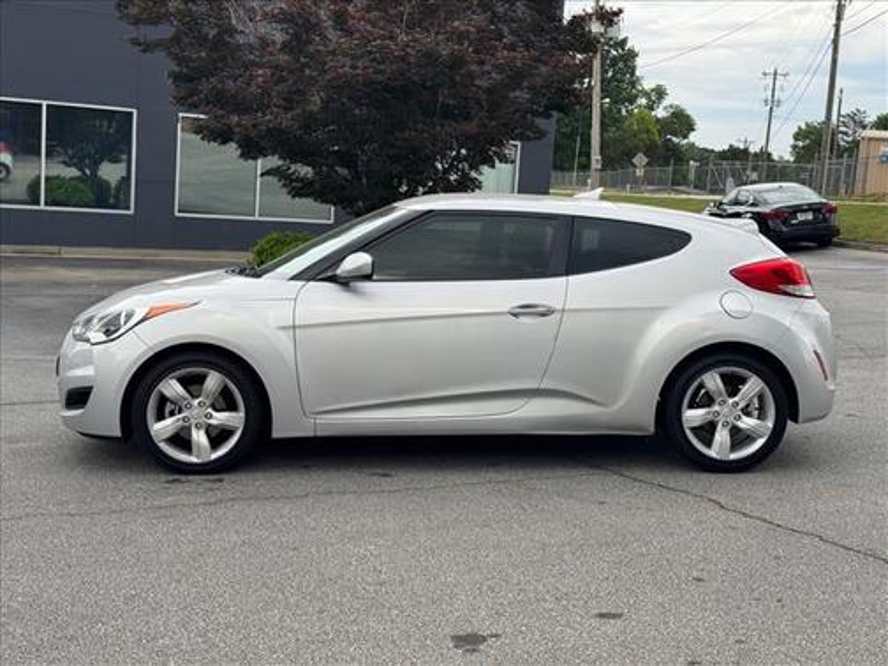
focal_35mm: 48
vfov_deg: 30.3
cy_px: 333
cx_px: 444
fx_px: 1231
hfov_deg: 39.7
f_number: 1.78
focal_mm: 6.76
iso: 64
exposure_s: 1/407
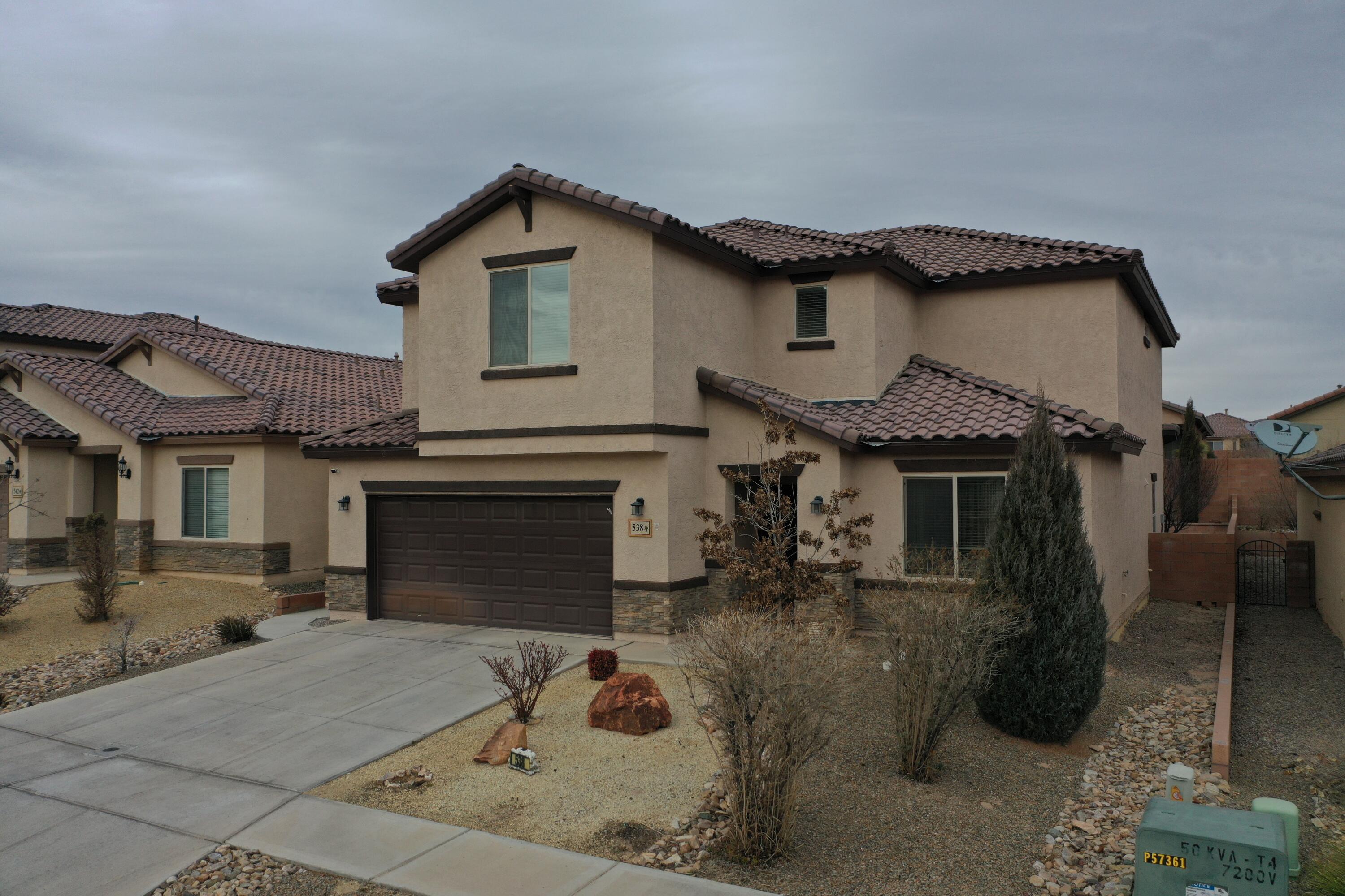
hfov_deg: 65.5
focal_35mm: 28
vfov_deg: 46.4
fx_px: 1046
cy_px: 448
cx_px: 672
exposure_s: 1/2500
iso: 100
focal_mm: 10.26
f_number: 2.8
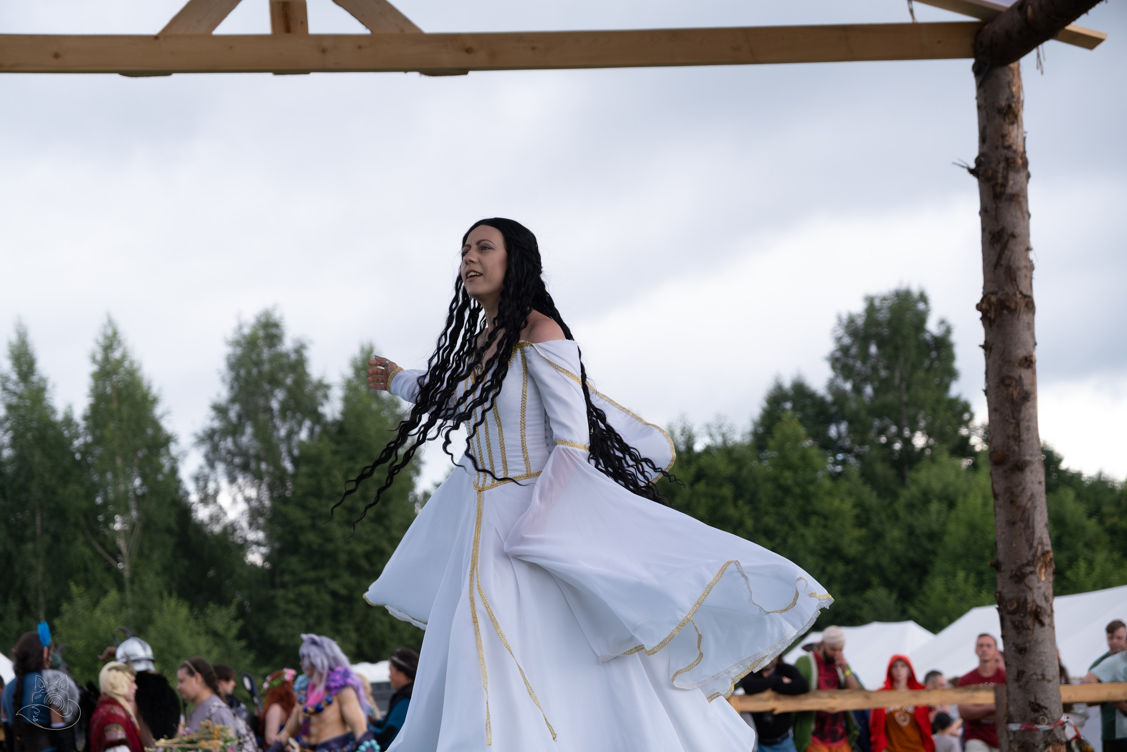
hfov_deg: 24.5
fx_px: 2598
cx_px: 564
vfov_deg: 16.5
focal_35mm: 83
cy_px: 376
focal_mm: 55
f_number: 3.6
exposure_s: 1/1000
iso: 800
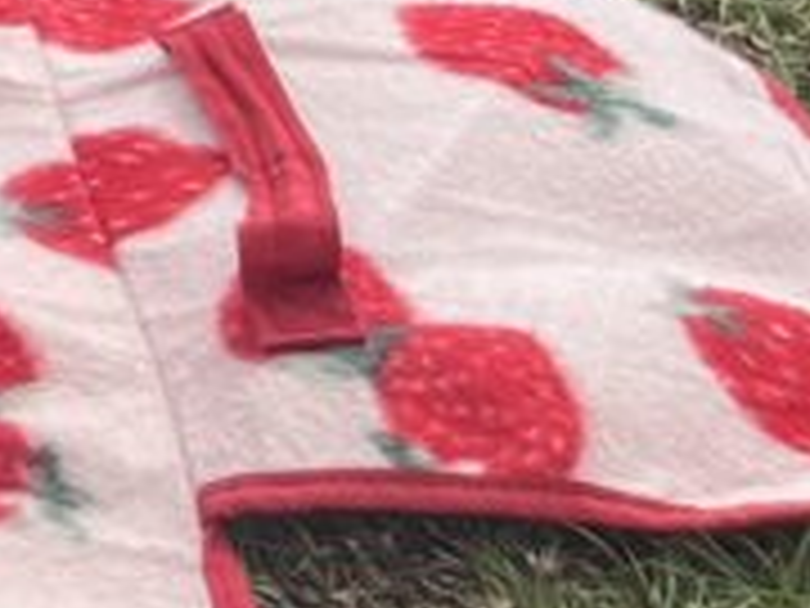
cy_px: -1081
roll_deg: +0.2
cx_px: -1413
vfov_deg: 8.7
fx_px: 3463
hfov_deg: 10.5
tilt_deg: -14.8
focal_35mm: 148
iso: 50
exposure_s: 1/1404
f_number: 1.6
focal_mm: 5.1
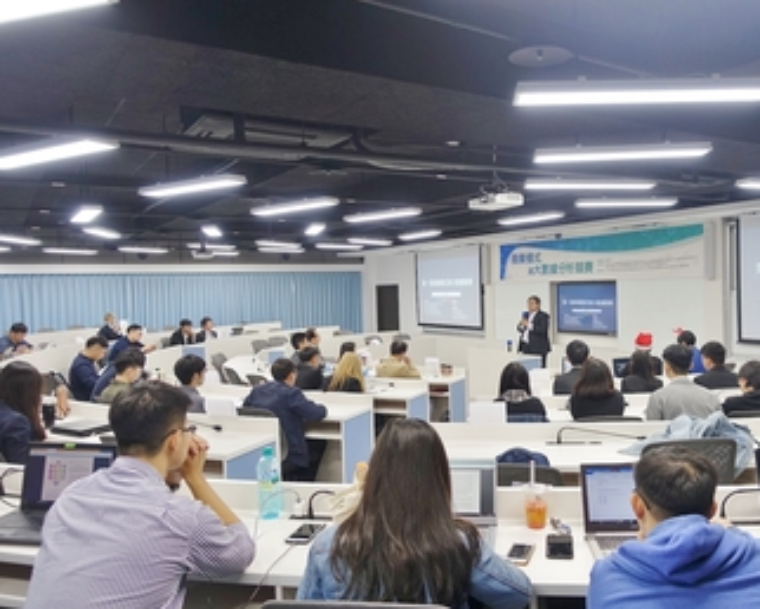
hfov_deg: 61.5
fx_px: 630
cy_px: 301
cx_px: 463
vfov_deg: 51.6
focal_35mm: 28
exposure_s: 1/40
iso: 125
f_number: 2.8
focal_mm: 8.8
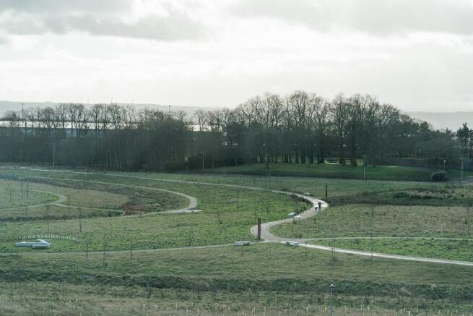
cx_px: 236
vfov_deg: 16.1
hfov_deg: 23.9
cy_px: 158
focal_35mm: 85
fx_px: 1117
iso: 640
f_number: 4.5
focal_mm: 85
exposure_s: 1/4000
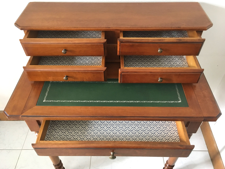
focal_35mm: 29
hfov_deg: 61.7
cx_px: 112
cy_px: 84
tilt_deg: -48.3
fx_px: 188
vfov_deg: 48.2
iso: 200
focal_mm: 4.15
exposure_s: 1/20
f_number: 2.2
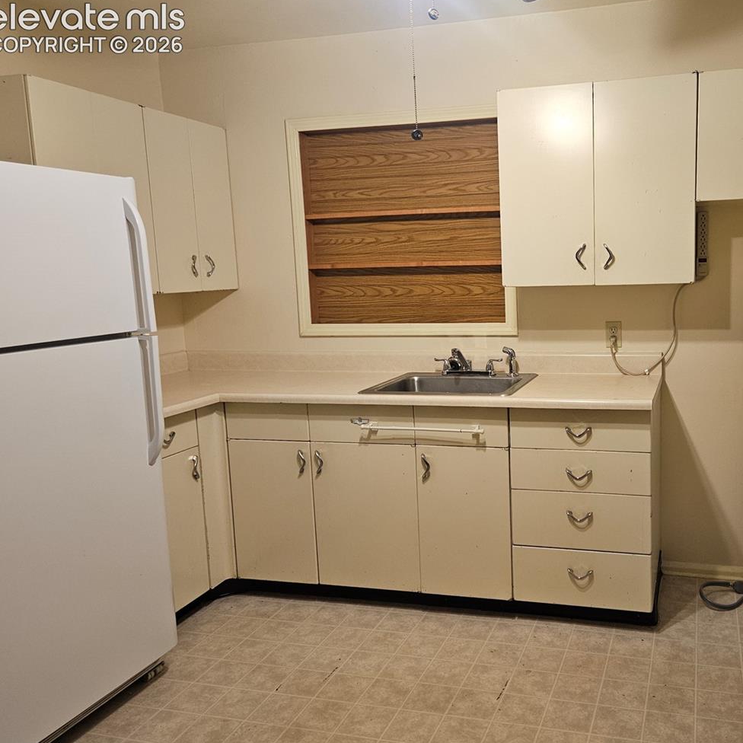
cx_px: 524
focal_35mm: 30
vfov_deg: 54.0
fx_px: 729
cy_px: 369
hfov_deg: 52.5
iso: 250
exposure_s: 1/40
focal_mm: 5.4
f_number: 1.8
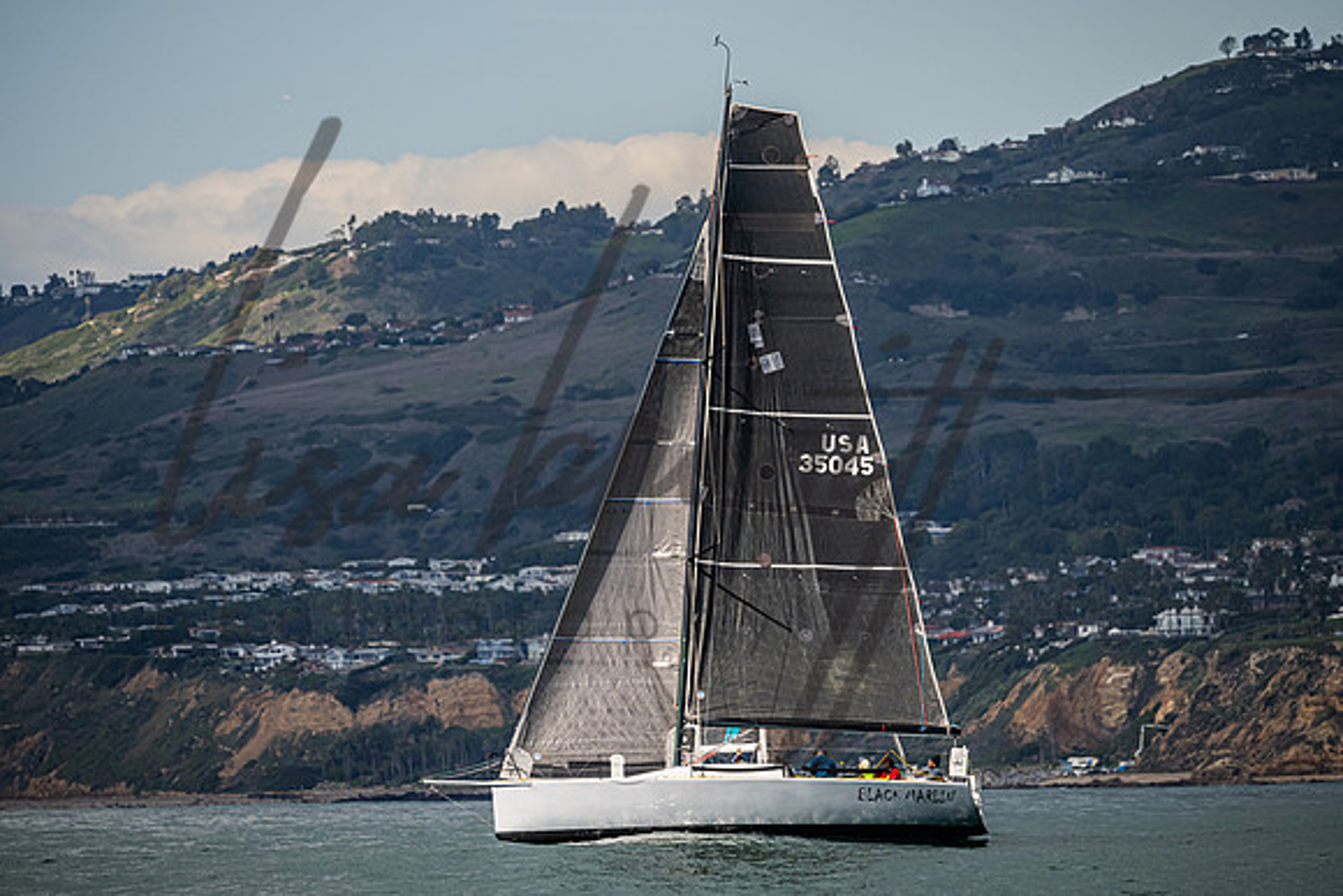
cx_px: 672
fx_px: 11939
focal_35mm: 320
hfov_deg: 6.4
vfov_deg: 4.3
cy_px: 384
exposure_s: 1/4000
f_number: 5.6
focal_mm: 280
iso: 400
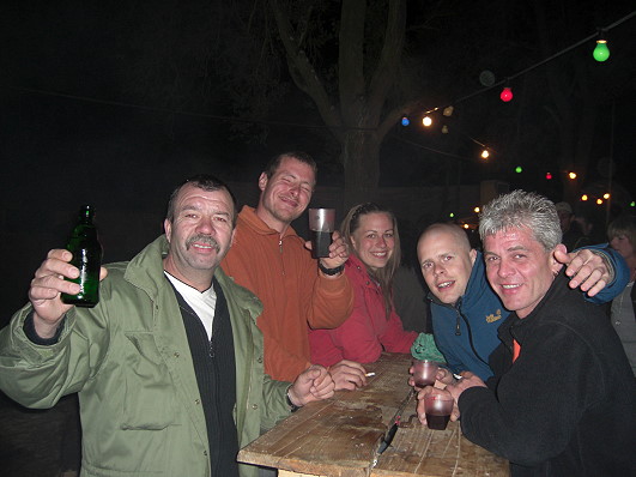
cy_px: 238
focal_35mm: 38
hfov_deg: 49.0
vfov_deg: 37.7
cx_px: 318
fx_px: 698
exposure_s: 1/60
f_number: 2.8
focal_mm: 7.9
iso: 200
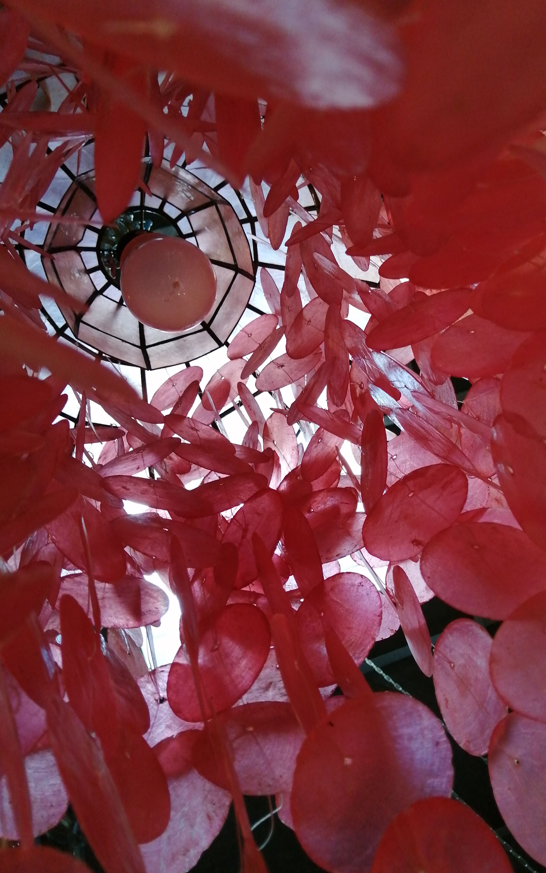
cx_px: 325
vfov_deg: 66.5
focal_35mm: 28
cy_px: 431
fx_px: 667
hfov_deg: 44.3
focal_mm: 3.46
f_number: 1.8
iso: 160
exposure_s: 1/100
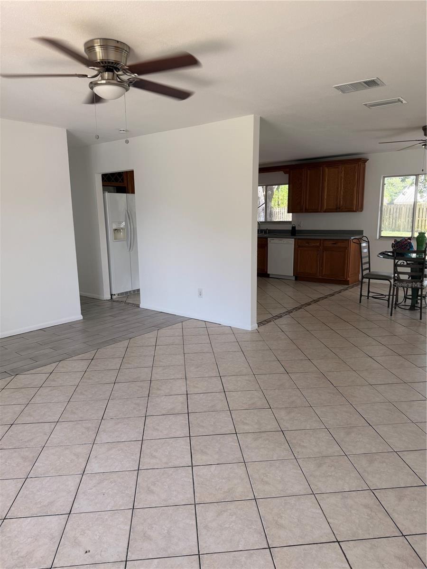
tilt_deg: -10.3
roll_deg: +0.2
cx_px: 214
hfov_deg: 56.8
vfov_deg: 71.6
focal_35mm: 24
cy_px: 284
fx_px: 395
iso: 50
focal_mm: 6.76
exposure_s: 1/121
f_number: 1.78
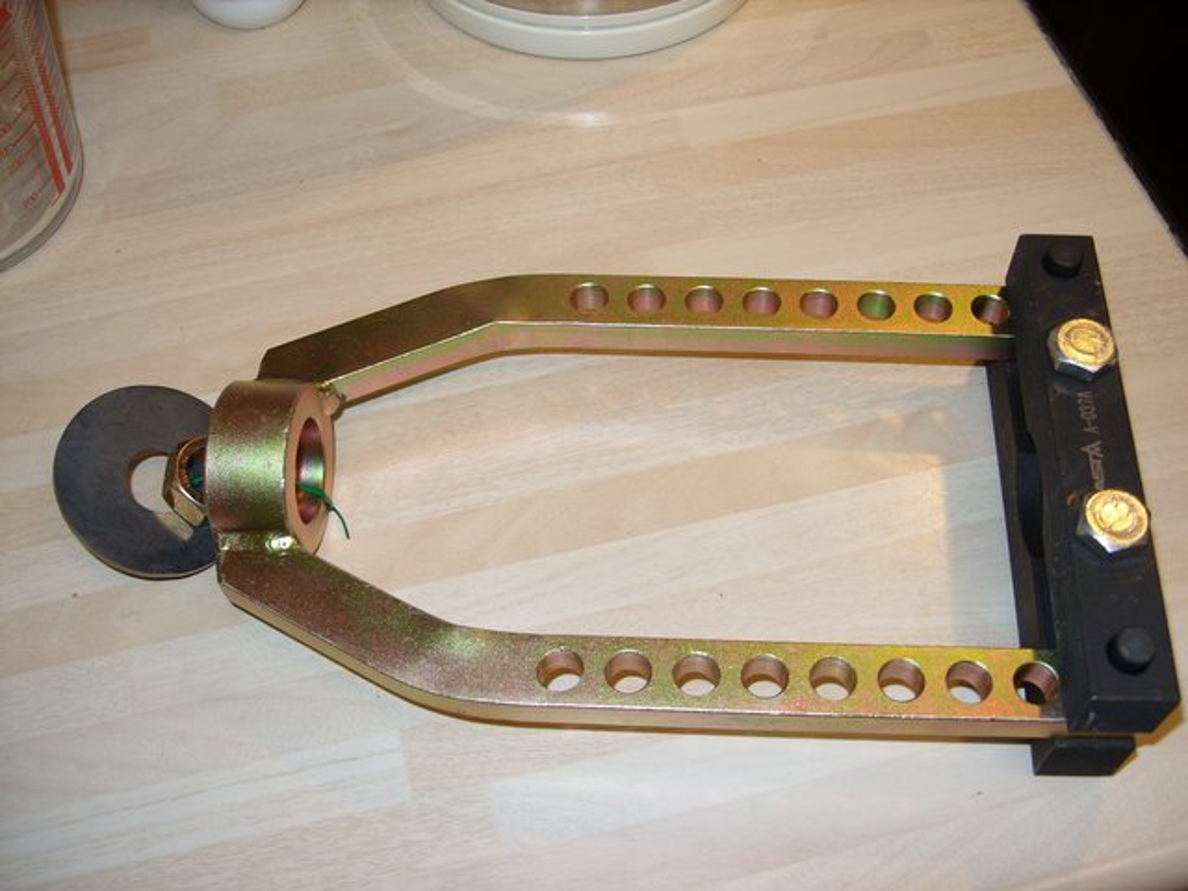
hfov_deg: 49.0
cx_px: 594
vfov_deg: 37.7
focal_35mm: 38
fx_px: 1304
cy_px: 446
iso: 50
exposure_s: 1/30
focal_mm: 7.8
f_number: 2.8
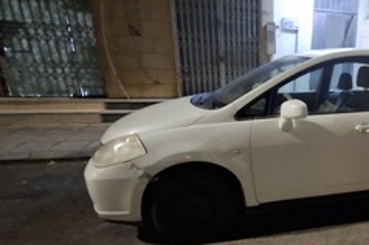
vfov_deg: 49.1
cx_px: 305
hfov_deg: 62.5
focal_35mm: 26
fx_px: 266
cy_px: 150
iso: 800
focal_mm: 1.74
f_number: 2.2
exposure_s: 1/13
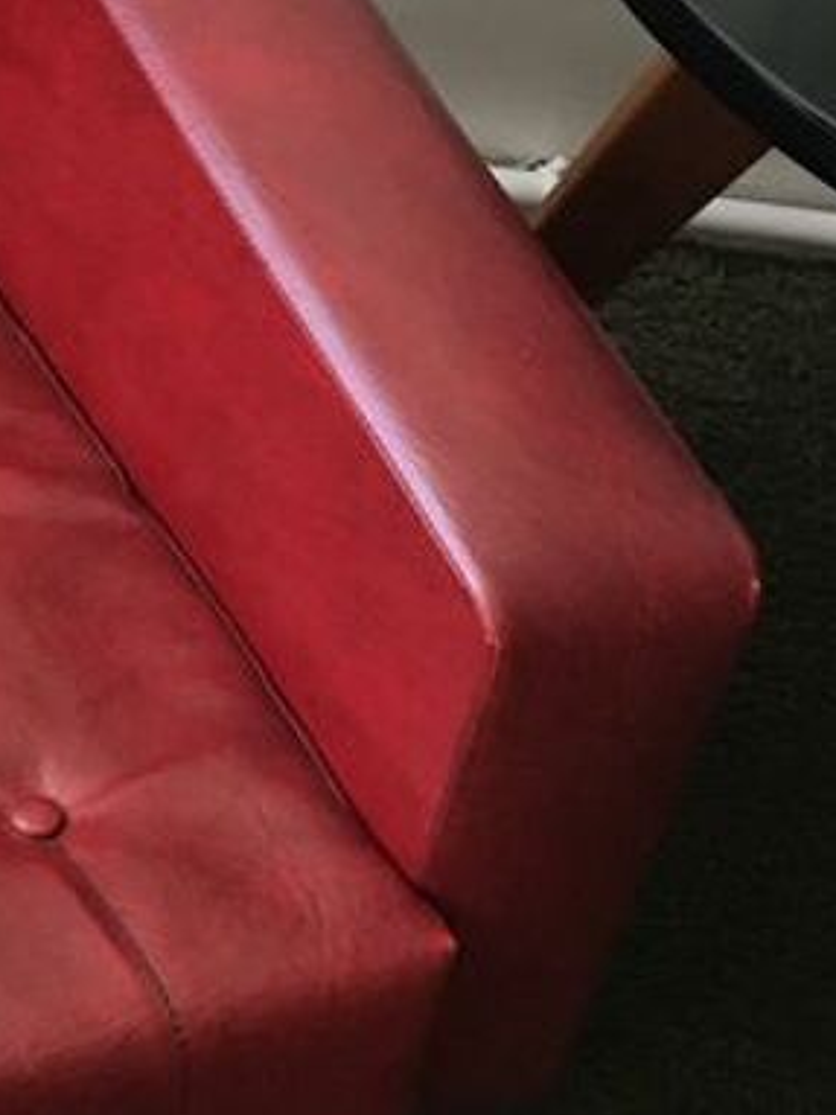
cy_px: 354
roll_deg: -7.3
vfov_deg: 19.4
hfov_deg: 13.7
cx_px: -425
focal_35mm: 101
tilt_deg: -43.9
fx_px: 3254
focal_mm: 4.15
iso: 250
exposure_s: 1/33
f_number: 2.2
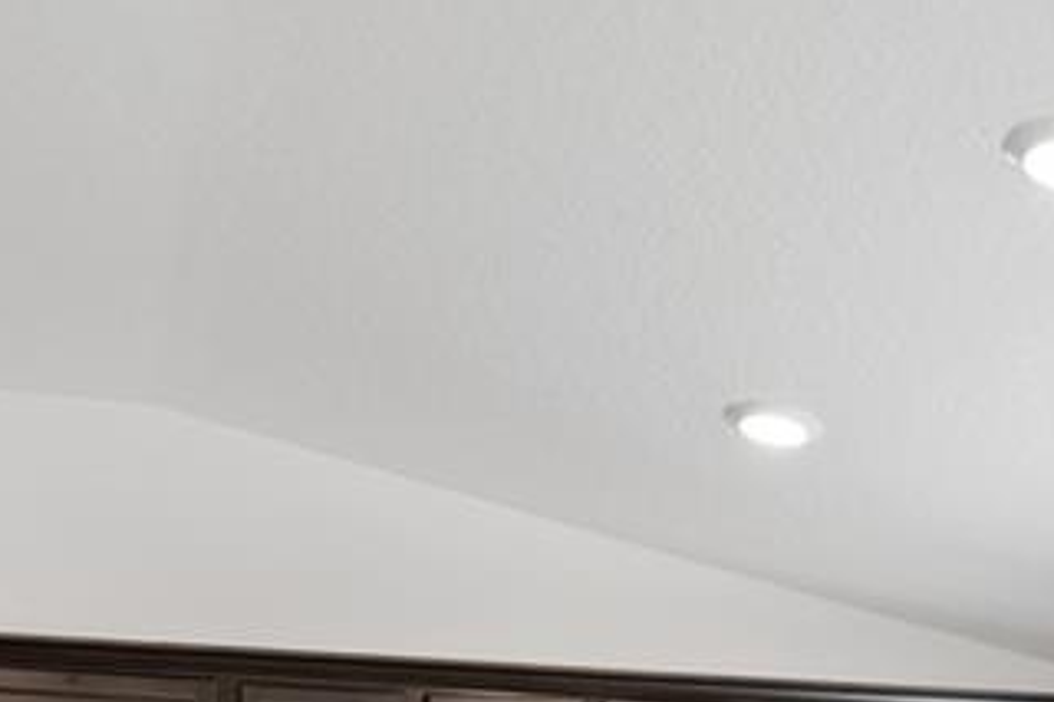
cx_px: 616
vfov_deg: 18.4
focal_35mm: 70
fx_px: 2048
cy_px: 850
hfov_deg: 28.8
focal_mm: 14
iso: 320
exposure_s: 1/25
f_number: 4
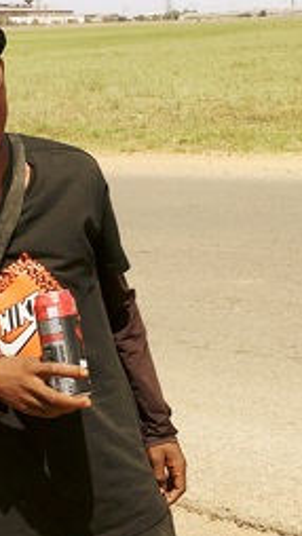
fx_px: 1238
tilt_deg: -9.5
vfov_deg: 24.4
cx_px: 115
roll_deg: +1.9
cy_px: 293
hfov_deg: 13.9
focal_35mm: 87
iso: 25
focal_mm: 4.15
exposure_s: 1/1832
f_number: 2.2
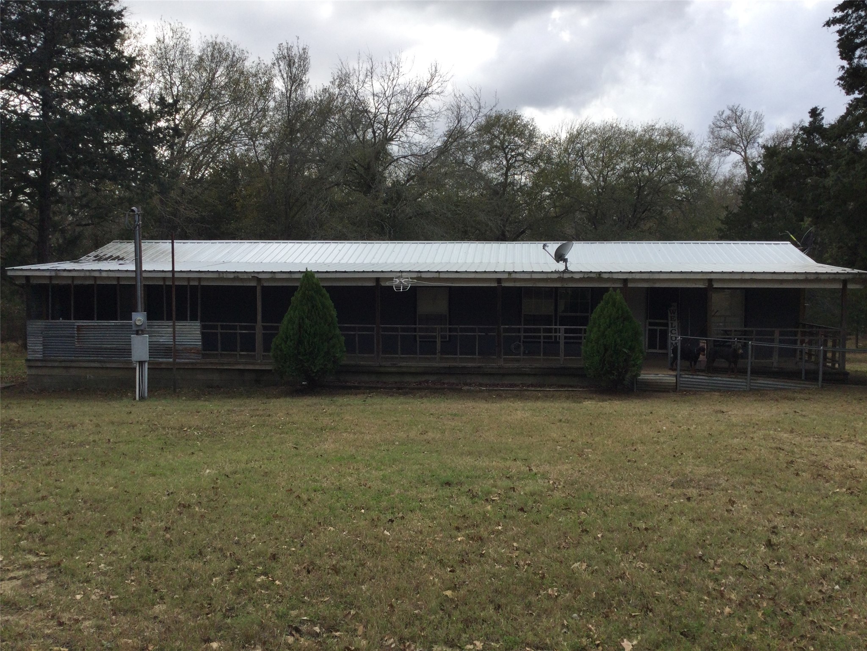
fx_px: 776
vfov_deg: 45.4
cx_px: 434
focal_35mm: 31
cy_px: 326
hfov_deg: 58.4
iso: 25
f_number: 2.4
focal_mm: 3.3
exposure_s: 1/532
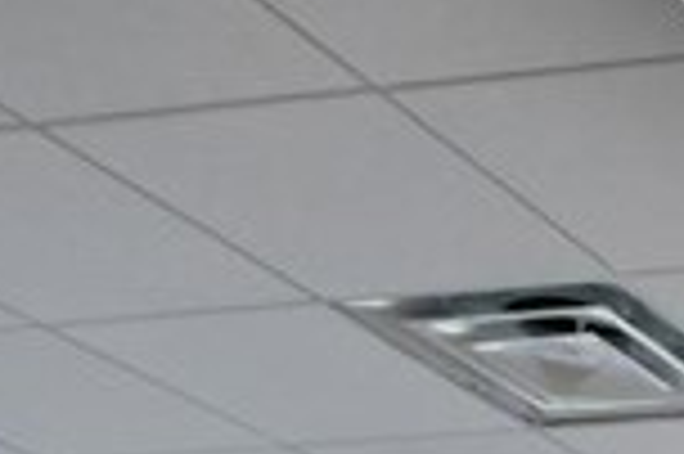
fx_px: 1898
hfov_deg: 15.2
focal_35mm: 100
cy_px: 1261
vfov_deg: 10.6
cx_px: 1478
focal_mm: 14
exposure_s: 1/80
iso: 200
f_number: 5.6
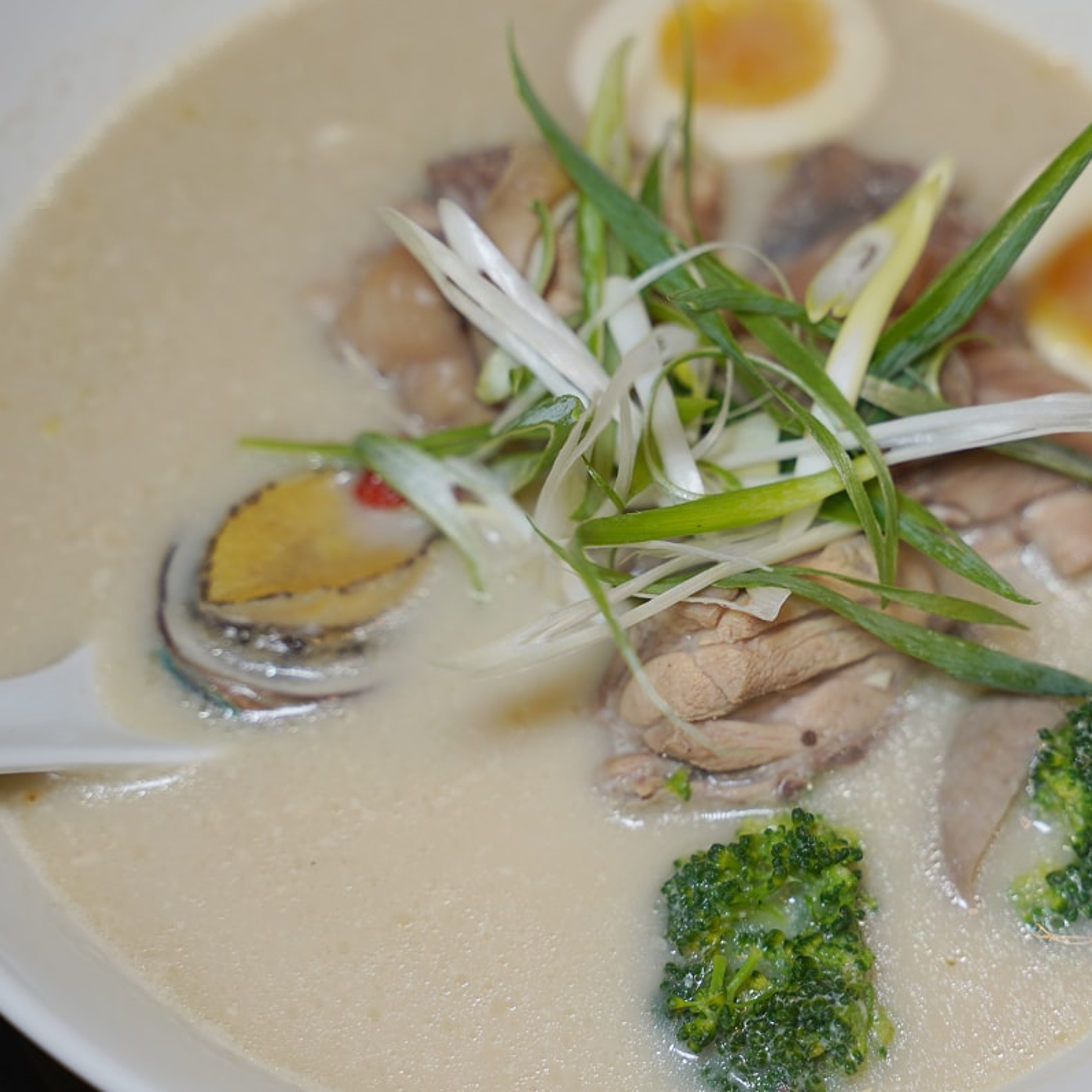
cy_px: 546
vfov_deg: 19.1
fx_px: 3248
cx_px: 770
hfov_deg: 19.0
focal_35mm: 91
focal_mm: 71
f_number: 4
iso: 100
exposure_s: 1/80
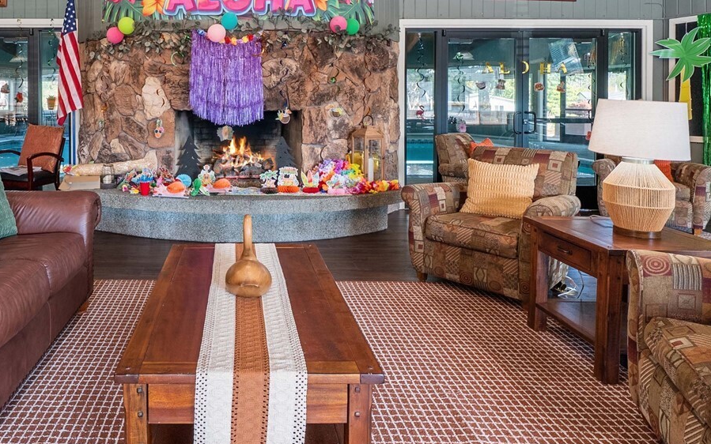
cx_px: 238
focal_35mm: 25
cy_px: 105
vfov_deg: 47.3
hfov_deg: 70.5
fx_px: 484
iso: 1000
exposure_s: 1/6
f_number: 7.1
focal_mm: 13
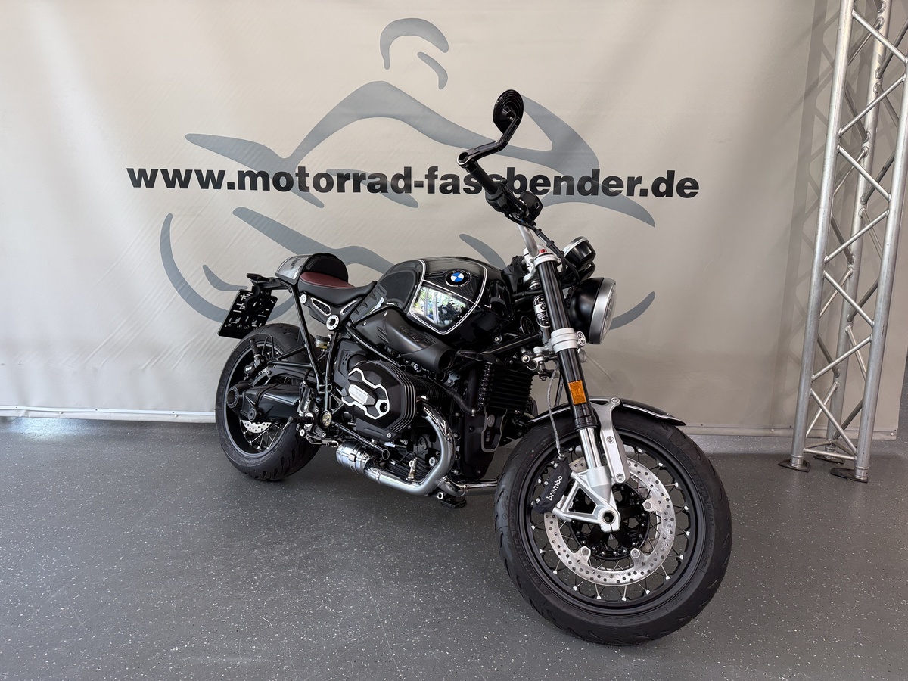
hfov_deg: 71.6
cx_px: 454
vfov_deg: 56.8
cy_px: 340
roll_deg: -0.8
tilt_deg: -9.0
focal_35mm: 24
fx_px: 630
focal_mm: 6.76
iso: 100
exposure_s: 1/100
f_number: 1.78
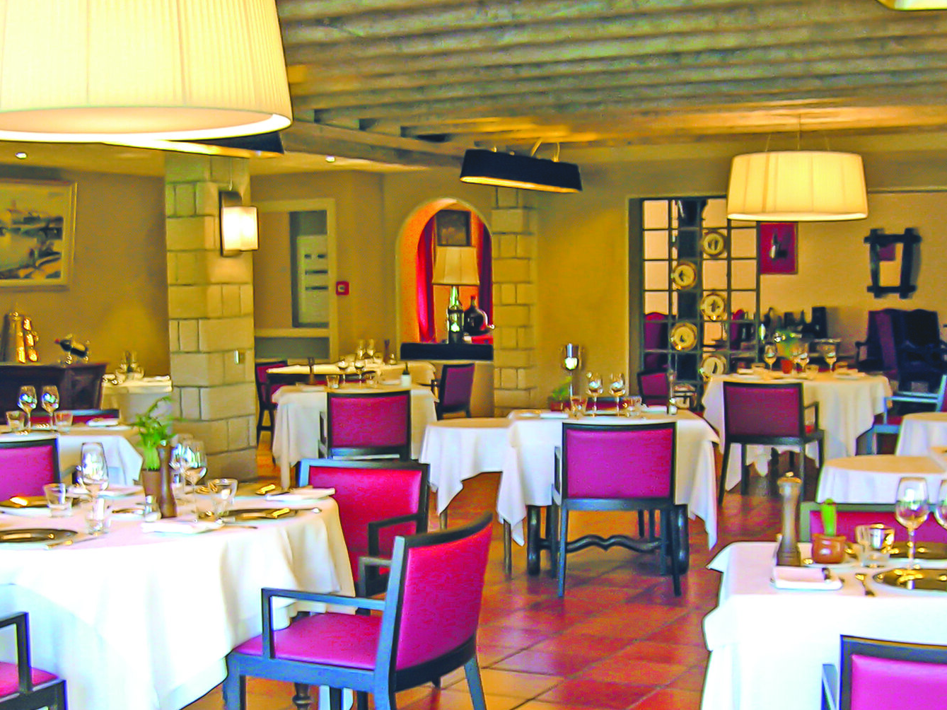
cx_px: 460
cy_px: 480
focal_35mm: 52
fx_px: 1422
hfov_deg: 36.8
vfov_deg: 27.8
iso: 50
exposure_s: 1/14.3
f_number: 2.9
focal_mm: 5.7
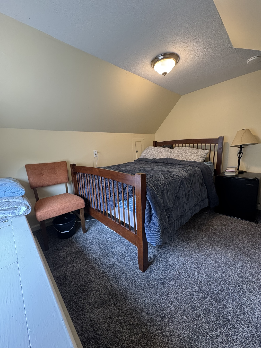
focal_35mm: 14
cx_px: 130
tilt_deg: -10.9
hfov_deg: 85.7
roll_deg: +3.0
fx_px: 141
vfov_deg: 102.1
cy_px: 174
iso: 200
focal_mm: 2.22
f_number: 2.2
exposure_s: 1/60
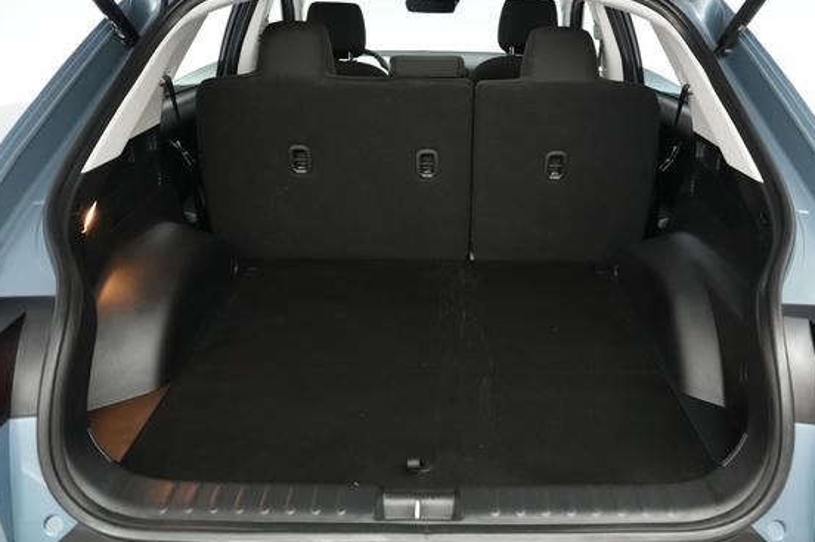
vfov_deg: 44.9
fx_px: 656
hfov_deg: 63.6
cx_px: 441
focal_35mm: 29
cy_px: 263
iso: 6400
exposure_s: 1/160
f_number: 2.8
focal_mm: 25
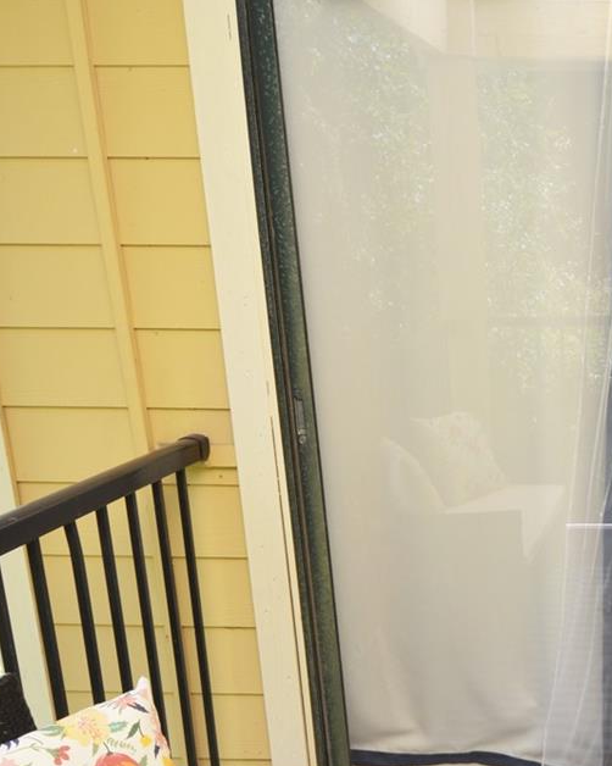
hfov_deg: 31.9
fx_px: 974
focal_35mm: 43
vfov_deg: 41.5
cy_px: 587
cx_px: 624
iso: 280
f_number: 5.6
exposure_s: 1/125
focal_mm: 12
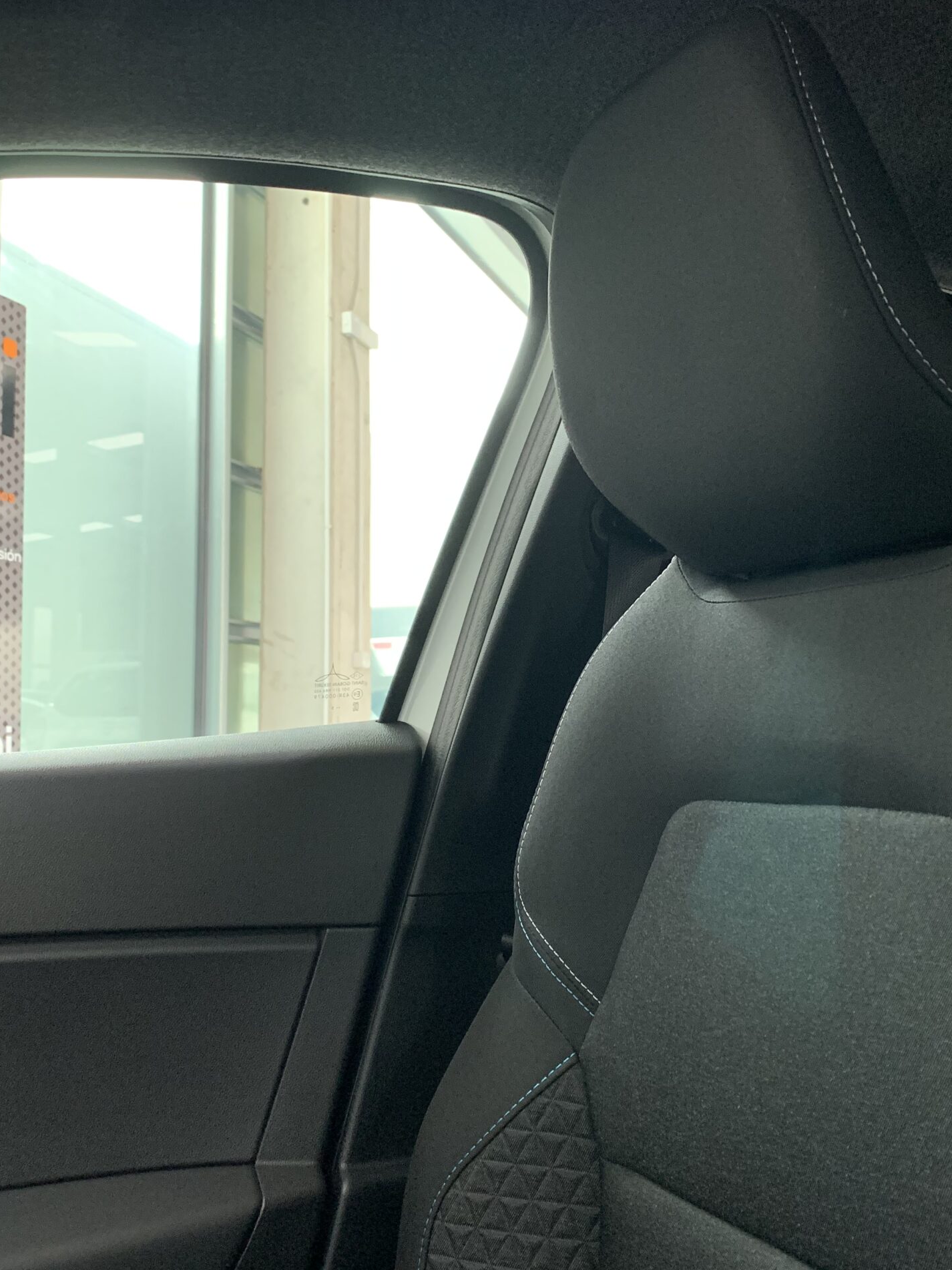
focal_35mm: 35
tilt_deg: +4.5
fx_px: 1284
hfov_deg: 40.4
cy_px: 640
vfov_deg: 52.6
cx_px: 605
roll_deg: -0.1
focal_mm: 4.25
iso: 320
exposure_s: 1/60
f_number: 1.8
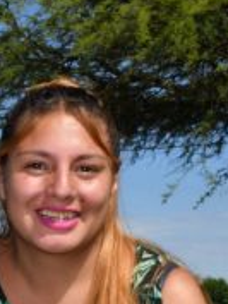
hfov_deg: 10.0
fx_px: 1246
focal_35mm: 142
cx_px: -141
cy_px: 349
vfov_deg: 13.6
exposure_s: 1/250
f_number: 25
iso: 400
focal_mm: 23
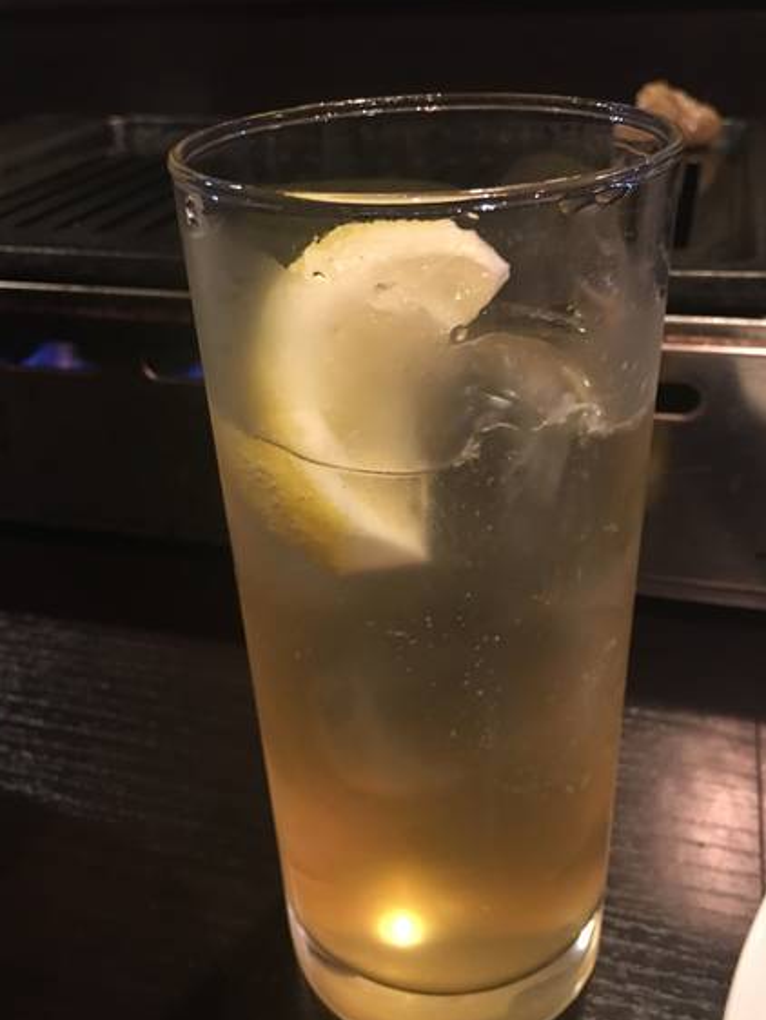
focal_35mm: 33
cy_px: 561
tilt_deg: -31.3
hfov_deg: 43.0
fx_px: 973
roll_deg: +2.5
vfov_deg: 55.2
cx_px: 392
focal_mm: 4.15
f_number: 2.2
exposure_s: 1/10
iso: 100
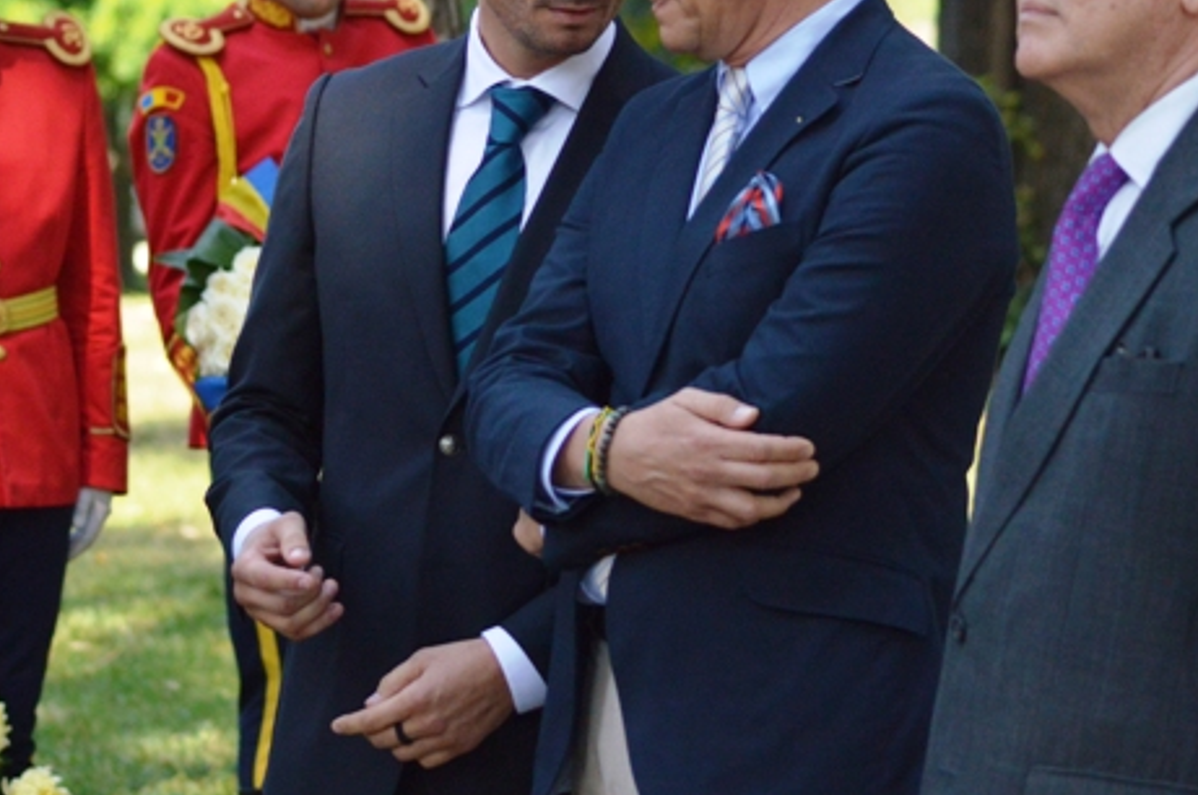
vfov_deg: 6.1
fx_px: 7444
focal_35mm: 224
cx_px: 538
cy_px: 226
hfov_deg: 9.2
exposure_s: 1/2000
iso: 800
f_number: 4
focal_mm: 86
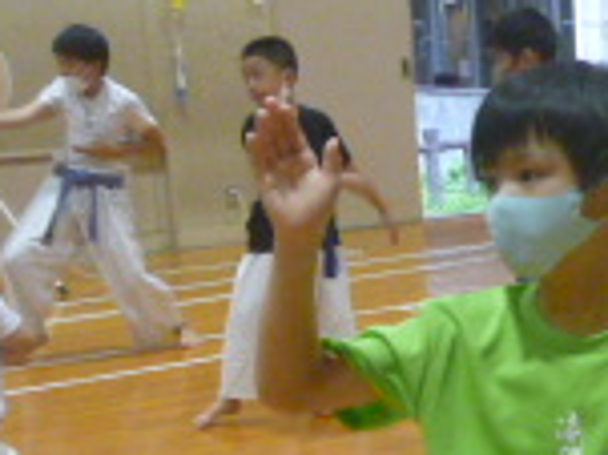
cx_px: 761
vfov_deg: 13.8
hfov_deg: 17.5
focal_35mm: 106
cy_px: 439
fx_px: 1860
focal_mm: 4.4
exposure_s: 1/50
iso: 400
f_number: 2.8
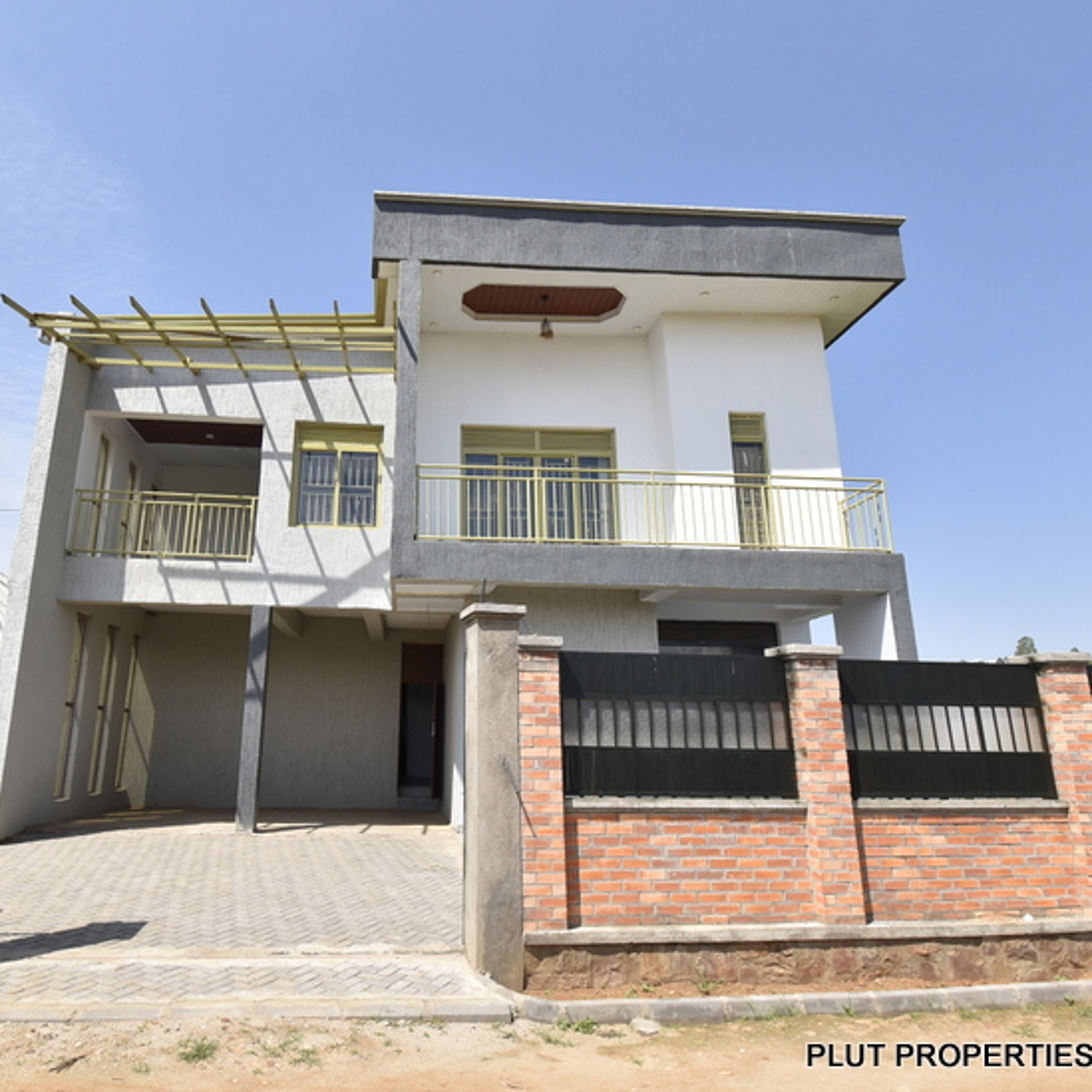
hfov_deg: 73.9
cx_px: 430
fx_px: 714
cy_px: 538
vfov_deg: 74.8
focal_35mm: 20
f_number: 8
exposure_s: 1/640
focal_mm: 10
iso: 320
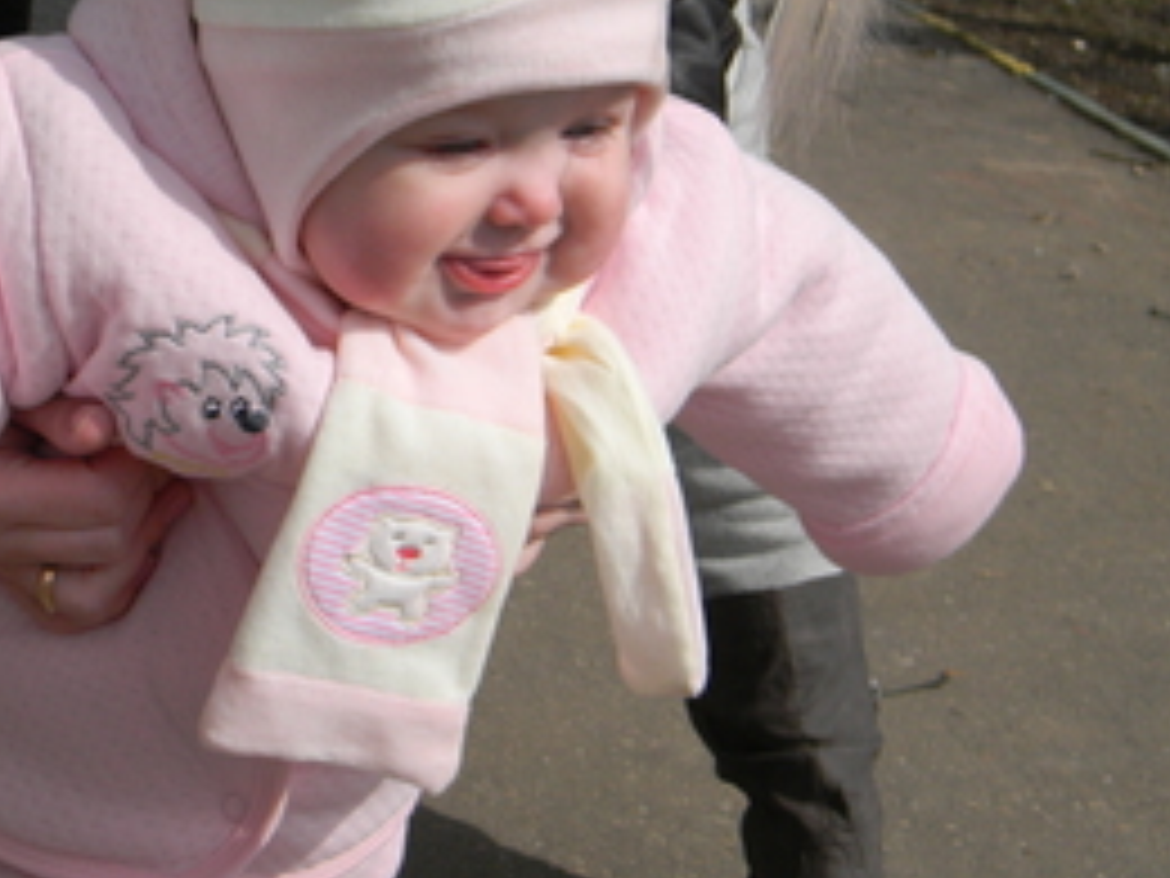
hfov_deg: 27.1
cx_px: 320
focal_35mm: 71
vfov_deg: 20.7
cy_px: 518
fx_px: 2400
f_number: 7.6
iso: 80
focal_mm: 7.3
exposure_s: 1/347
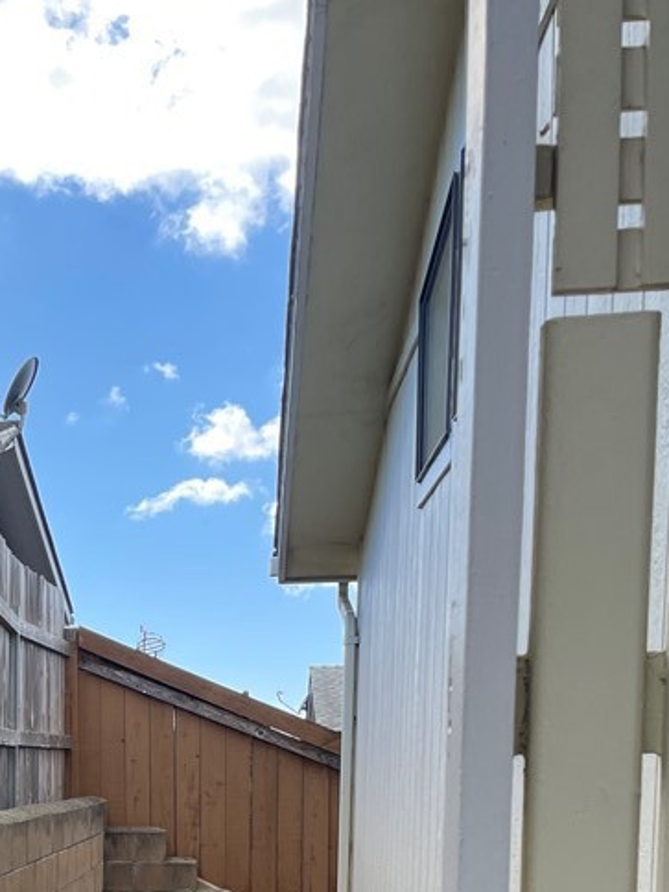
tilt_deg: -5.2
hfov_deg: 25.3
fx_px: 1417
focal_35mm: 55
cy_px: 899
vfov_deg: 32.1
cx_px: 7
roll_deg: +0.2
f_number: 1.6
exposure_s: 1/1247
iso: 32
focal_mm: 4.2
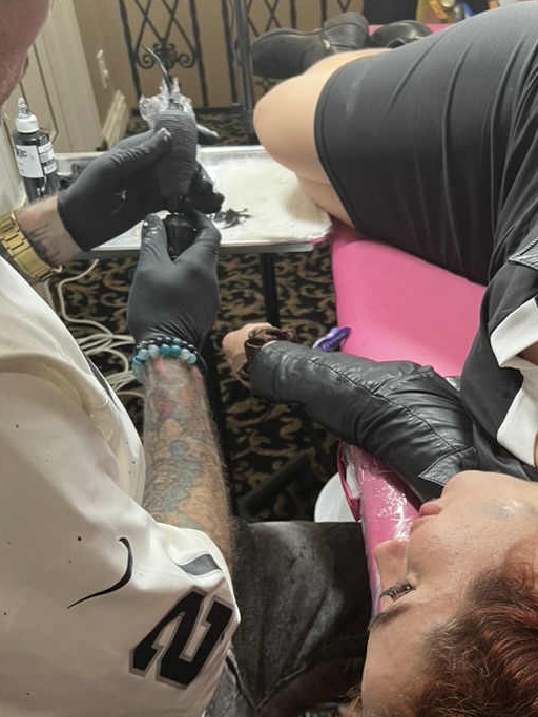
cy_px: 439
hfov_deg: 36.3
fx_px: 808
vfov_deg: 47.5
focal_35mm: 39
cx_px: 372
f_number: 1.5
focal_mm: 5.7
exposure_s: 1/60
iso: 160
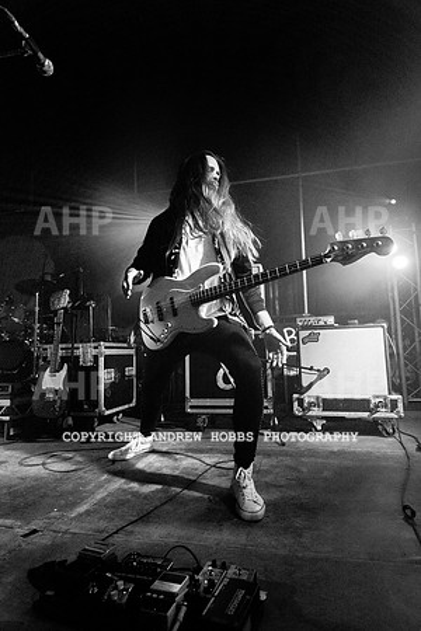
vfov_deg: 73.7
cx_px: 210
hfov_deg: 53.1
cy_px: 316
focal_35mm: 24
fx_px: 421
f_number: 5.6
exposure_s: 1/1000
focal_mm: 24
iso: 8000
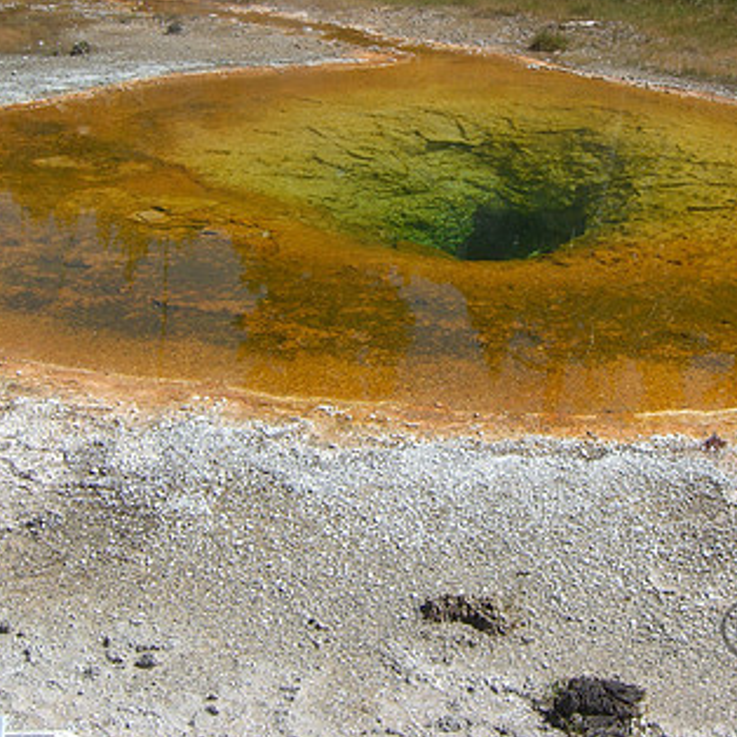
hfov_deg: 27.6
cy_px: 248
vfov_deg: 27.6
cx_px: 476
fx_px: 1493
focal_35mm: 62
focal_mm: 7.9
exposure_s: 1/800
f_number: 4
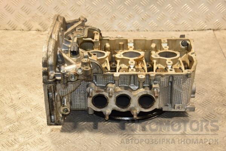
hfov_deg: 31.9
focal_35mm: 63
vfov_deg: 21.6
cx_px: 113
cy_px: 76
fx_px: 395
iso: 800
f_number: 4.8
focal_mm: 42
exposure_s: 1/125
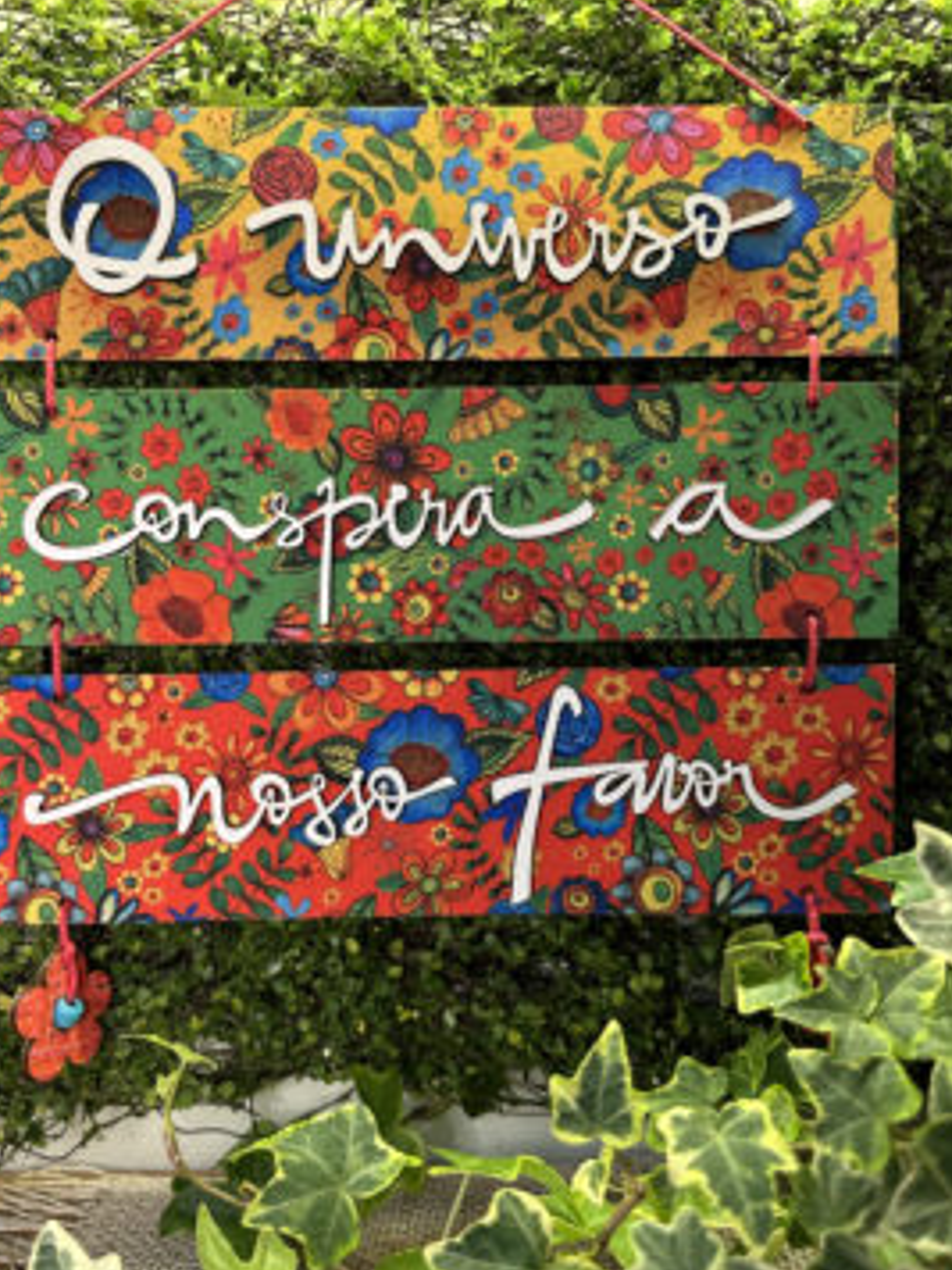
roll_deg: +0.9
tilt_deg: -7.7
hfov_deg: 51.3
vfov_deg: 65.3
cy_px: 656
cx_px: 424
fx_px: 990
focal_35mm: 27
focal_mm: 6.86
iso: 250
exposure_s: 1/60
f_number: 1.78
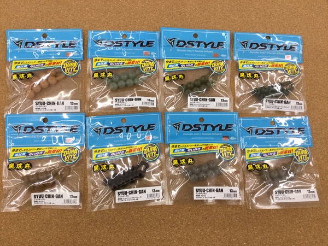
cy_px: 123
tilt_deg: -78.1
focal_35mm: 31
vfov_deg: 45.4
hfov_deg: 58.4
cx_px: 164
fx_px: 294
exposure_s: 1/40
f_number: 2.4
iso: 32
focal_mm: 3.3
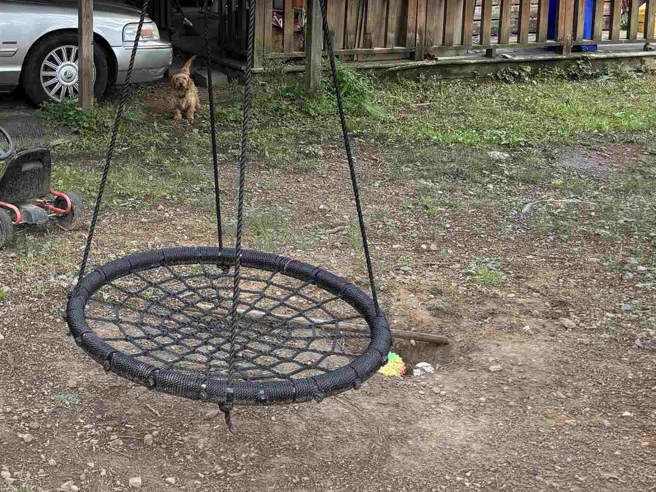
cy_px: -18
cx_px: -1
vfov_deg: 24.0
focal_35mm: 58
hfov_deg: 30.8
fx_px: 1099
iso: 40
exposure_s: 1/223
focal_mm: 5.96
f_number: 1.6
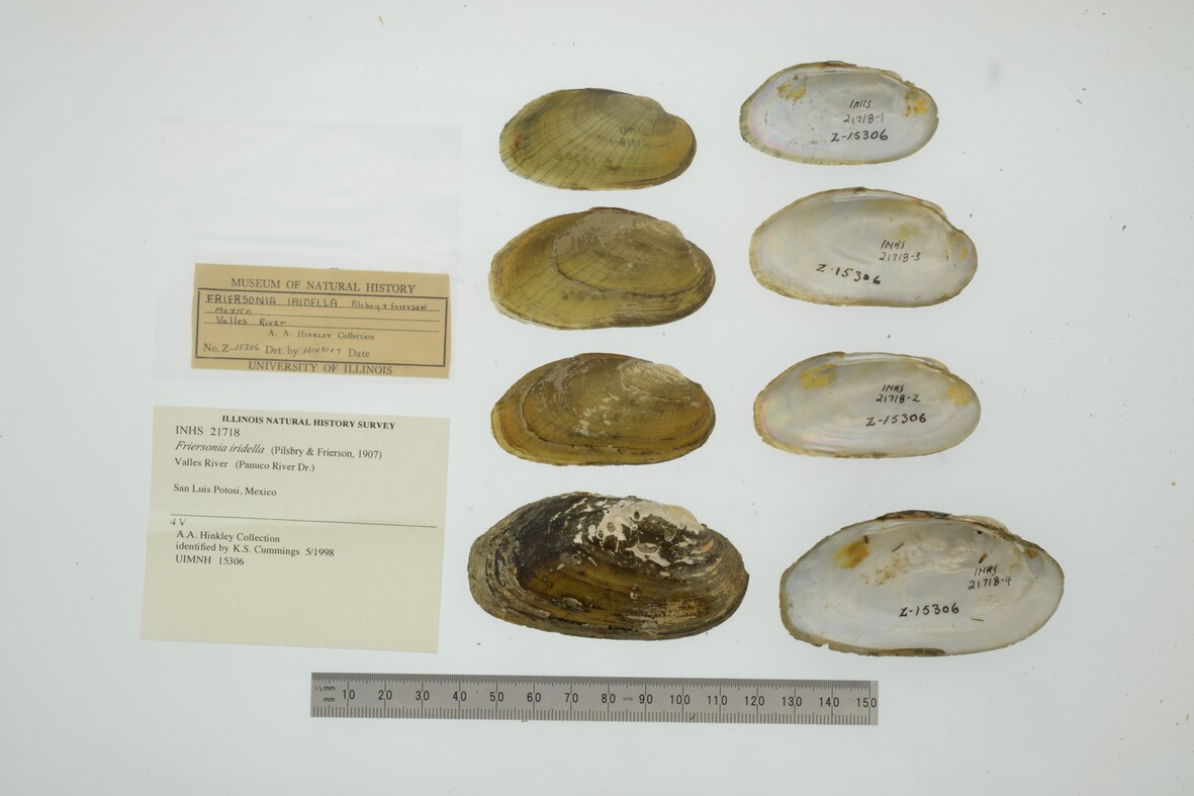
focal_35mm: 61
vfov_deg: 22.3
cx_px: 591
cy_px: 398
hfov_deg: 32.9
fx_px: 2023
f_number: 32
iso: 100
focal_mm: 60
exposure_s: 1/10
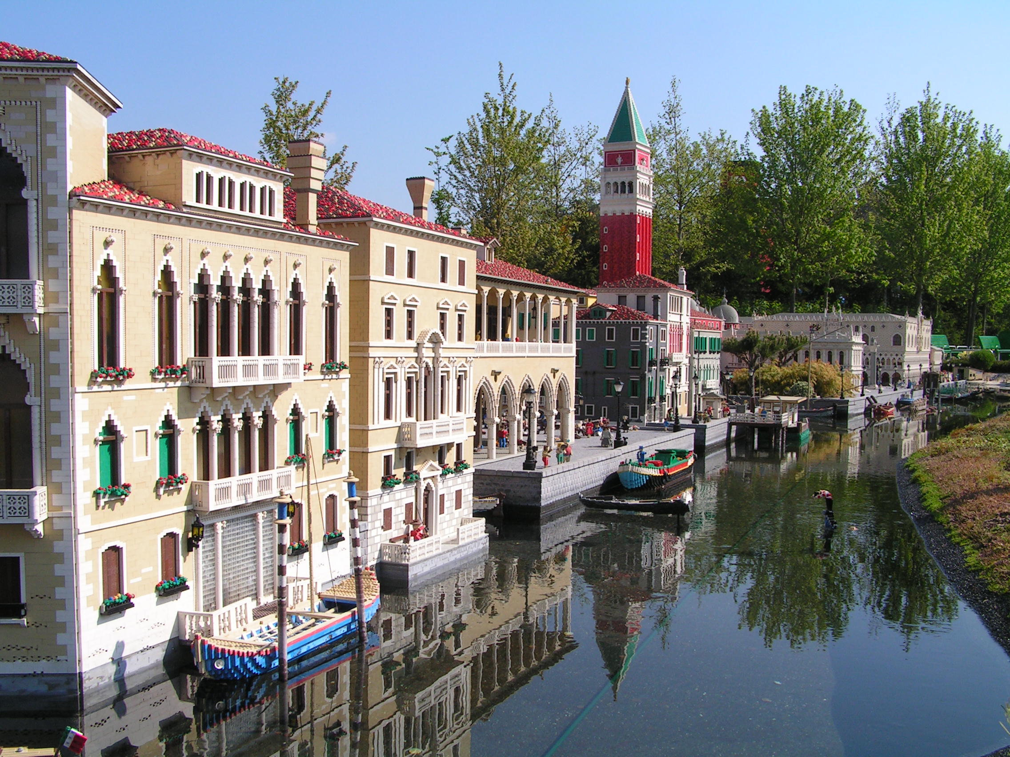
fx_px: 1109
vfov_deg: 37.7
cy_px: 378
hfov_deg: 49.0
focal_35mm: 38
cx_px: 505
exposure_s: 1/400
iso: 50
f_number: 5.6
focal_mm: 6.3
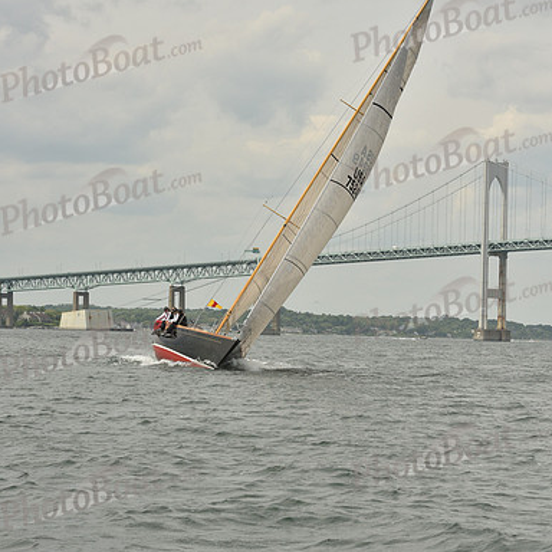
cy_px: 253
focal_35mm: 122
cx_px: 277
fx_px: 2201
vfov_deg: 14.3
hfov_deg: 14.3
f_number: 13
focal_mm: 95
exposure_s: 1/1000
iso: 400
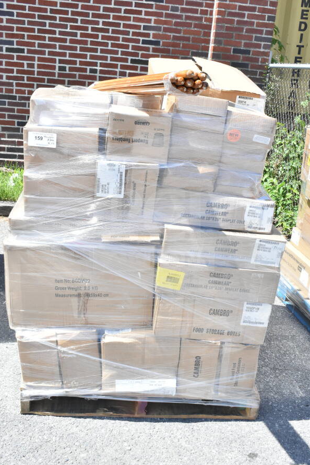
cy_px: 229
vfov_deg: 50.1
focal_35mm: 39
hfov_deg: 34.6
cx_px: 156
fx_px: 497
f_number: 13
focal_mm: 25
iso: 1600
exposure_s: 1/640
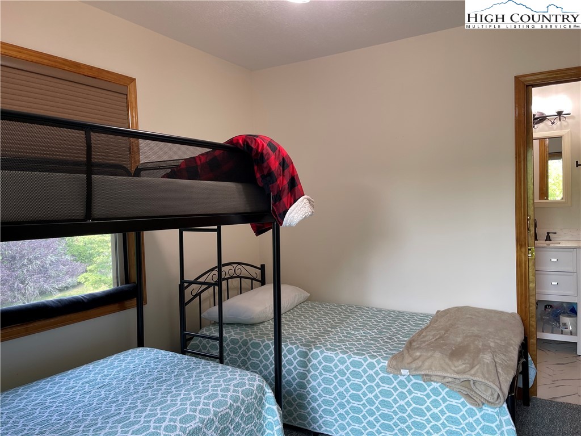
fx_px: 420
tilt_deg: -2.5
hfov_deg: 69.4
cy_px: 218
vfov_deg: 54.9
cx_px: 290
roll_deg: +2.0
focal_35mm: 25
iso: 64
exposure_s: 1/60
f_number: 1.6
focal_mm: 5.1
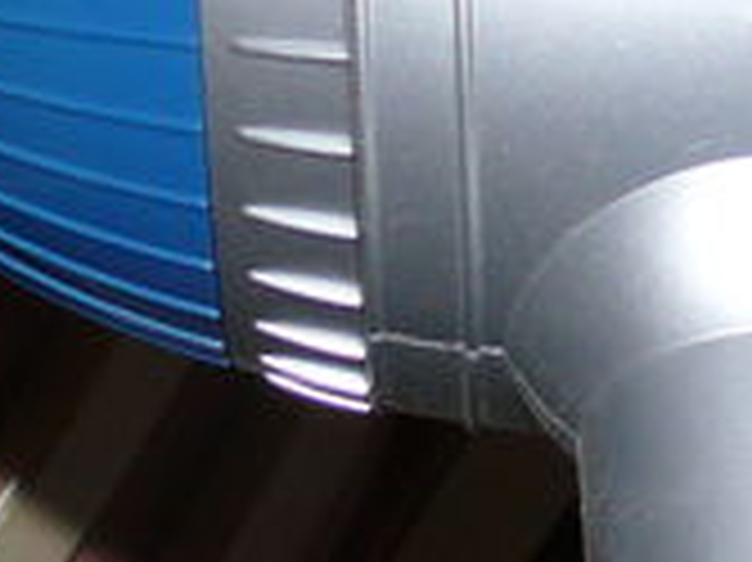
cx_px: 1463
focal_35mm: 210
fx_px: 4559
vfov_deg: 7.1
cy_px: 90
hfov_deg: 8.9
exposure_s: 1/30
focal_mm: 7.4
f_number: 2.8
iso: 100
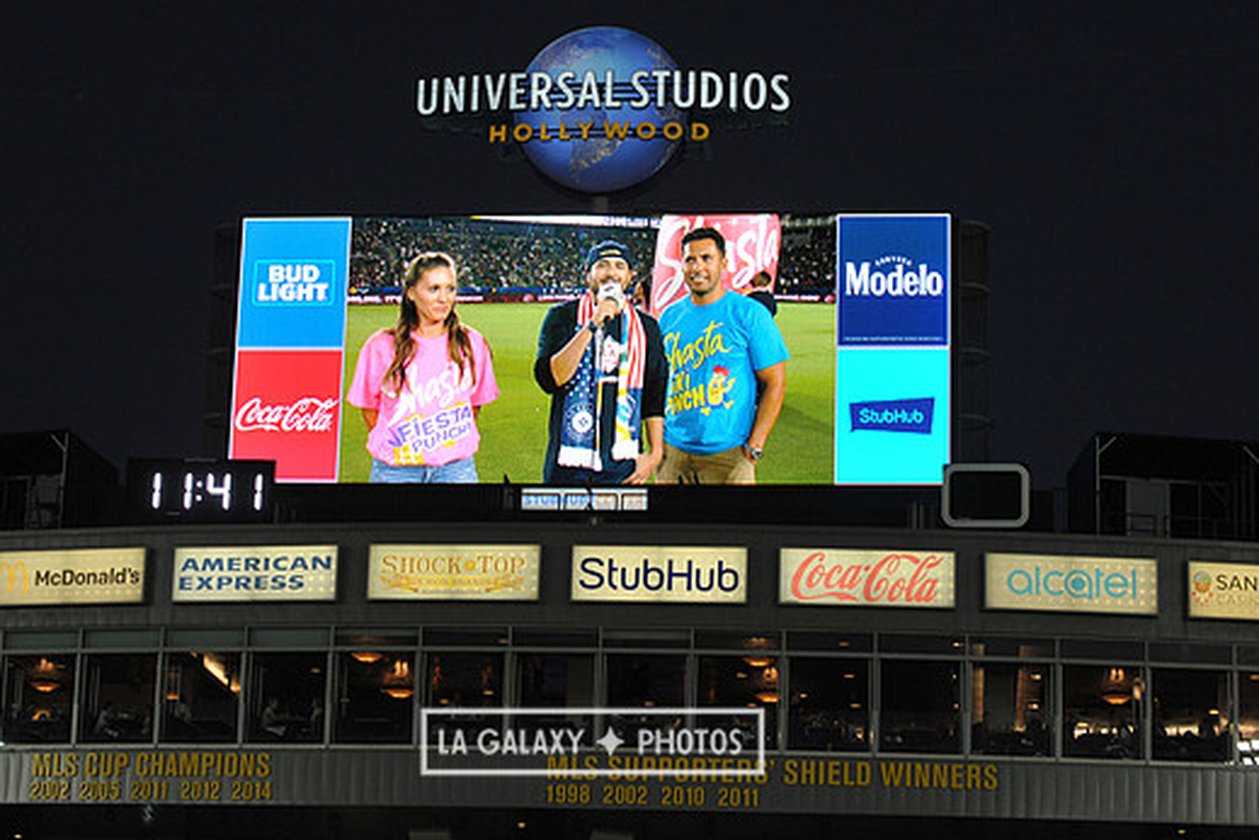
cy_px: 376
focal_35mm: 96
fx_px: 3357
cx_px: 592
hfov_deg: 21.2
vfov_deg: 14.2
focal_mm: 86
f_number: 7.1
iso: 1250
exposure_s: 1/200
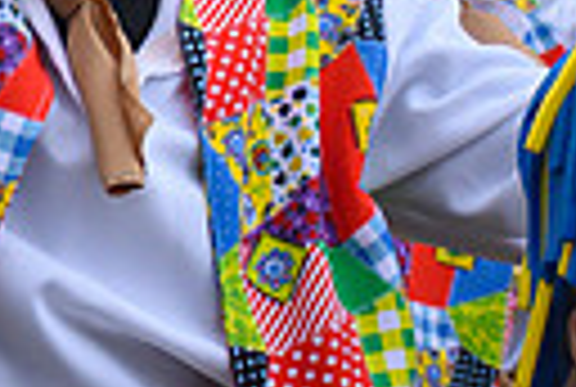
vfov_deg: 5.8
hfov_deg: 8.5
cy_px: -155
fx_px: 3801
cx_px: -320
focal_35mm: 237
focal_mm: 35
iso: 400
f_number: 5
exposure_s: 1/400
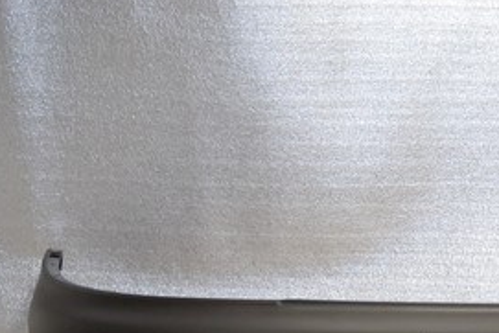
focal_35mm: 92
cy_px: 382
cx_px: 536
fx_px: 1276
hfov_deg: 21.1
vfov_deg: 14.5
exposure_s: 1/30
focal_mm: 26
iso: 800
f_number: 4.2
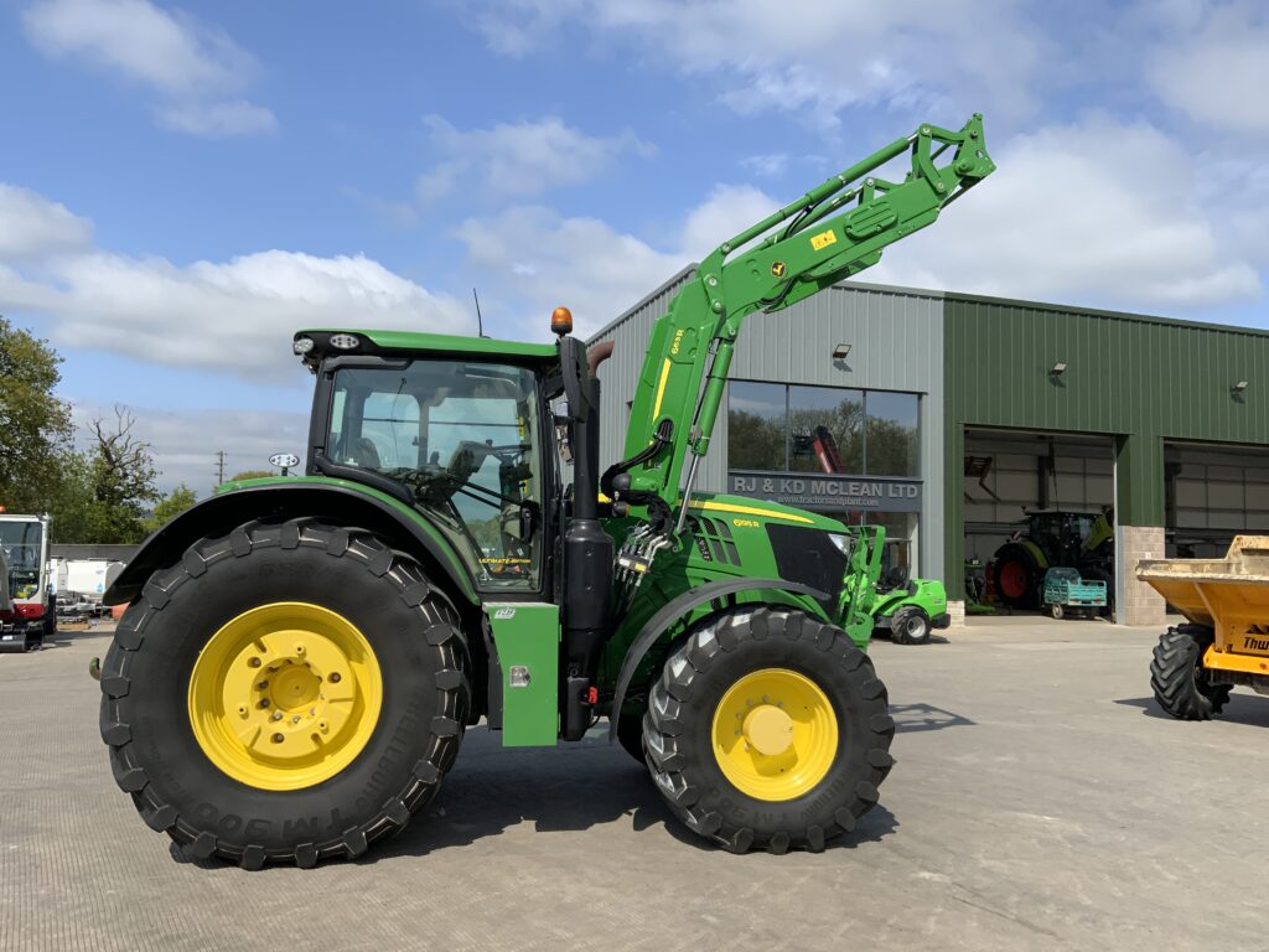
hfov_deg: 61.7
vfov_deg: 48.2
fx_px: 1063
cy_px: 476
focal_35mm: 29
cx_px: 634
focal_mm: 3
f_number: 1.8
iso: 16
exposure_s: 1/2320
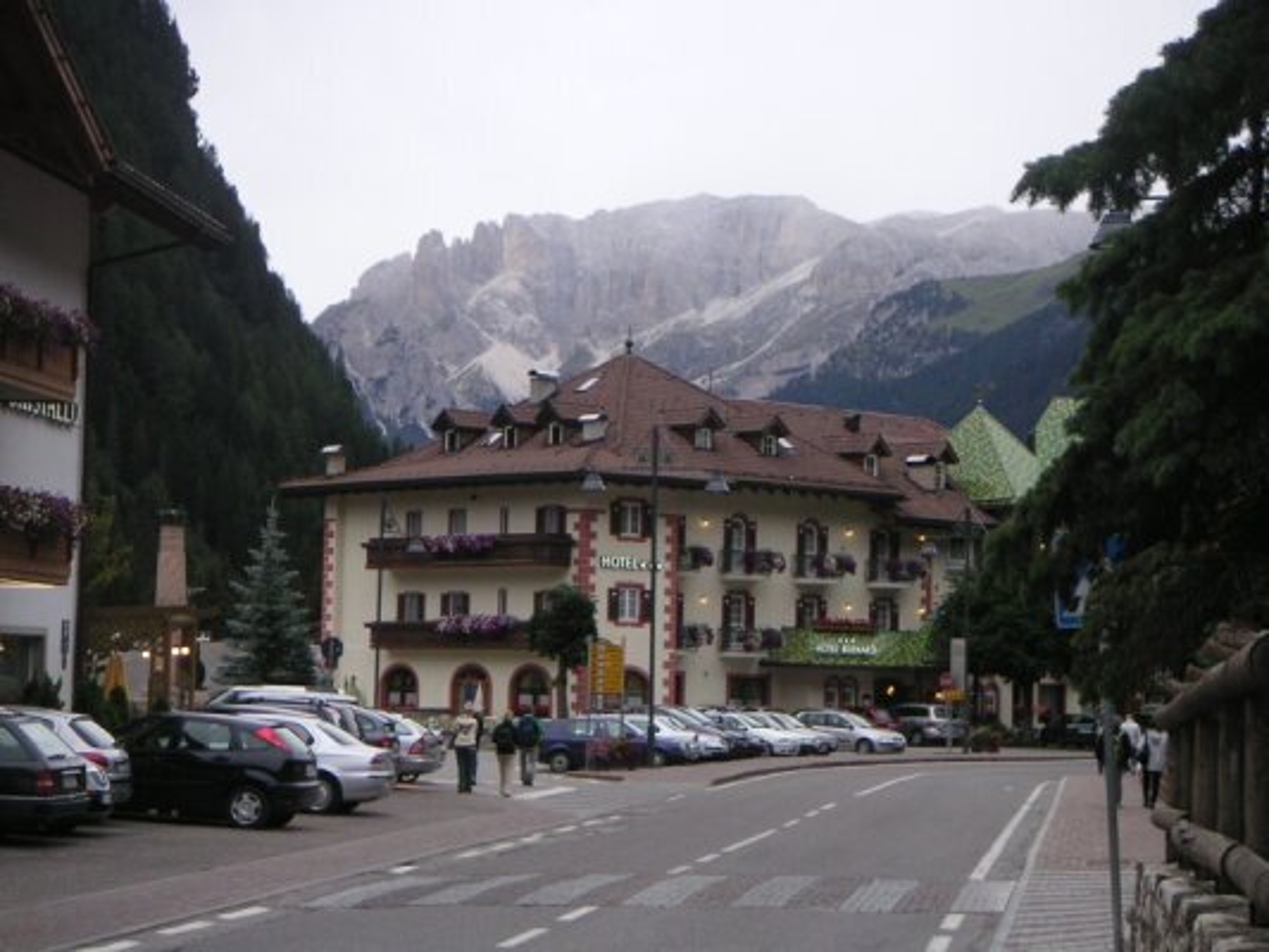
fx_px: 3043
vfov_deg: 17.8
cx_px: 634
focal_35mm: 83
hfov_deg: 23.6
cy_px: 476
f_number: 3.3
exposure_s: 1/90
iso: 80
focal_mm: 12.8
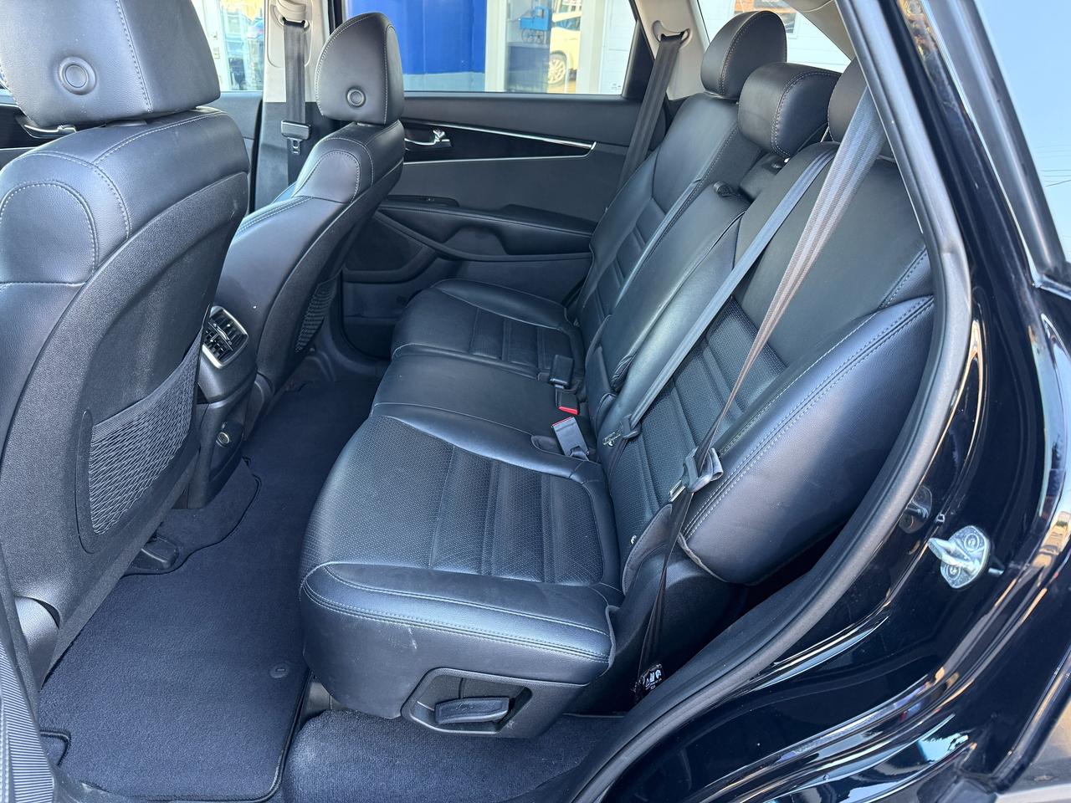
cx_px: 536
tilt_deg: -26.6
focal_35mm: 24
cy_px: 402
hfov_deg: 71.6
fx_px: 743
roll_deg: -3.9
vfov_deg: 56.8
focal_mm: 6.76
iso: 200
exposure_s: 1/60
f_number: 1.78
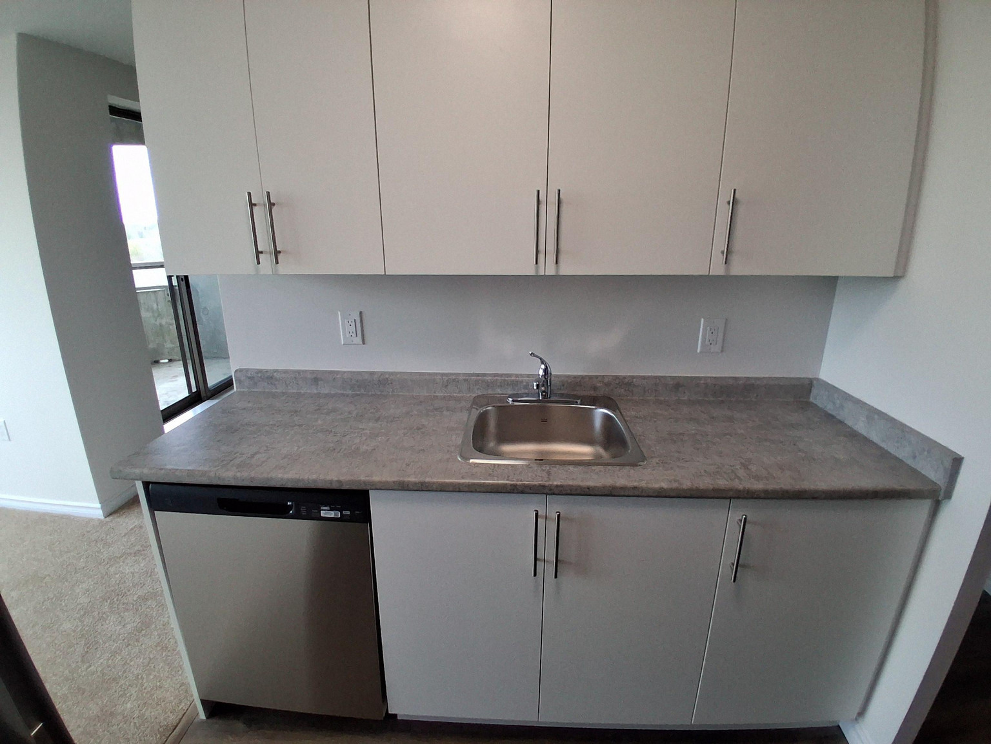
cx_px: 496
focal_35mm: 17
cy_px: 372
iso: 160
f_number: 2.2
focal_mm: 1.4
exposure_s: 1/120
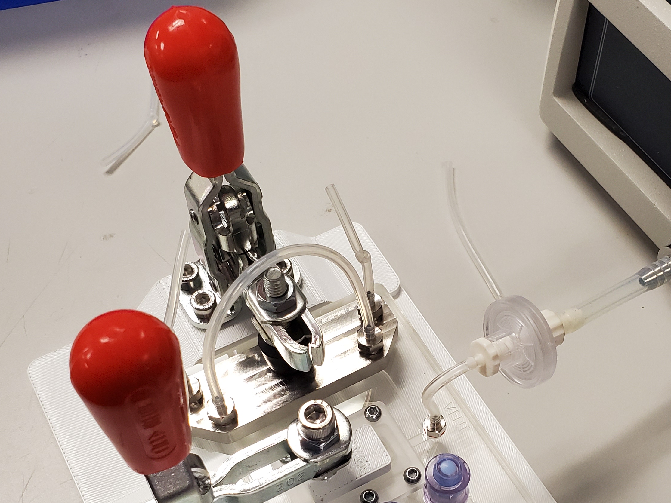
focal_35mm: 47
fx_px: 911
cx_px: 397
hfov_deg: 40.3
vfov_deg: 30.3
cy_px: 385
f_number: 2.4
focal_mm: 4.3
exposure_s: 1/60
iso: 200
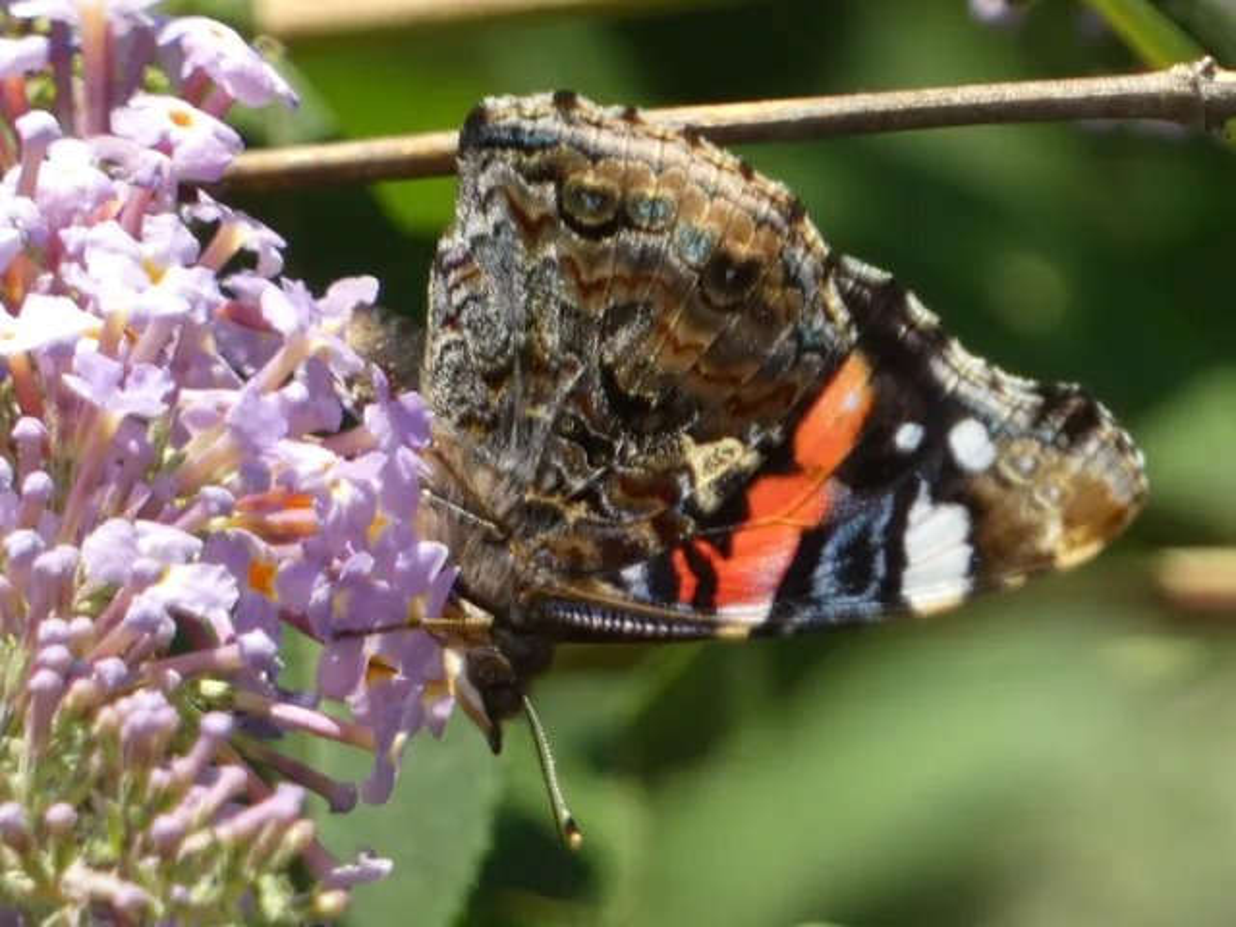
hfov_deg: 2.2
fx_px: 31600
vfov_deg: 1.7
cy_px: 464
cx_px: 618
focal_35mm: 885
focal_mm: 158.6
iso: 80
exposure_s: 1/100
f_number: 5.6
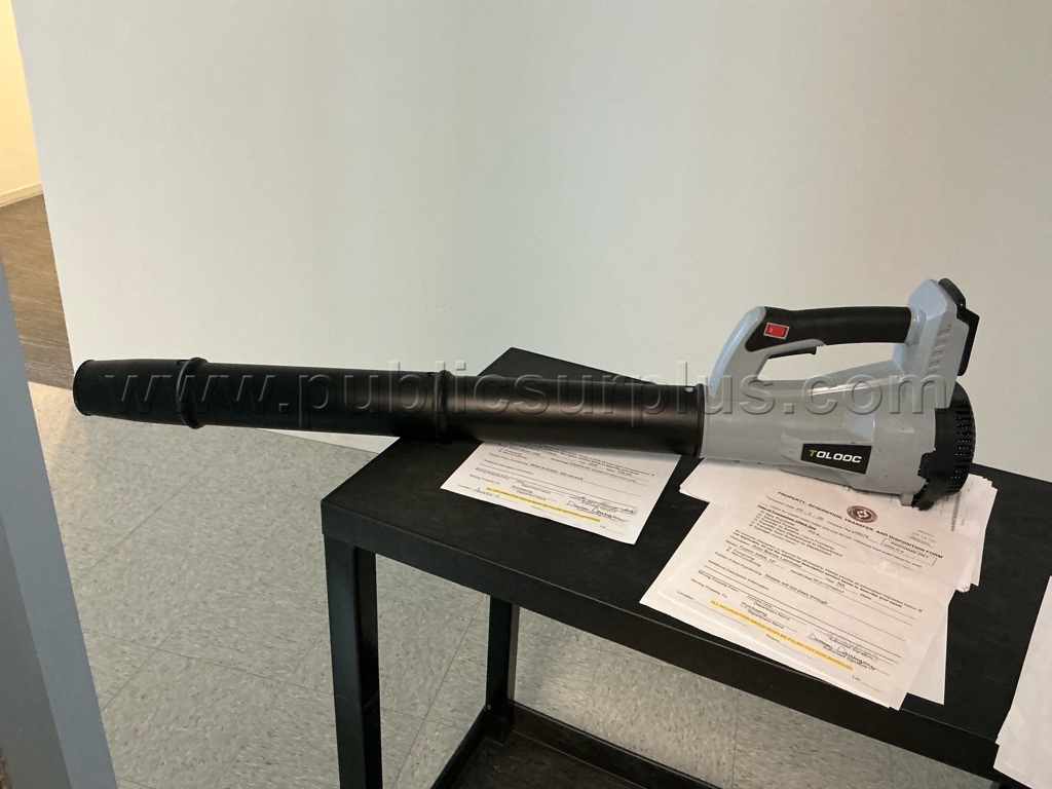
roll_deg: -3.9
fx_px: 851
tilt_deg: -26.8
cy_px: 394
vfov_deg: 49.7
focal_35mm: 28
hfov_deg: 63.4
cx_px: 526
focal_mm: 3
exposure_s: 1/60
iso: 250
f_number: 1.8
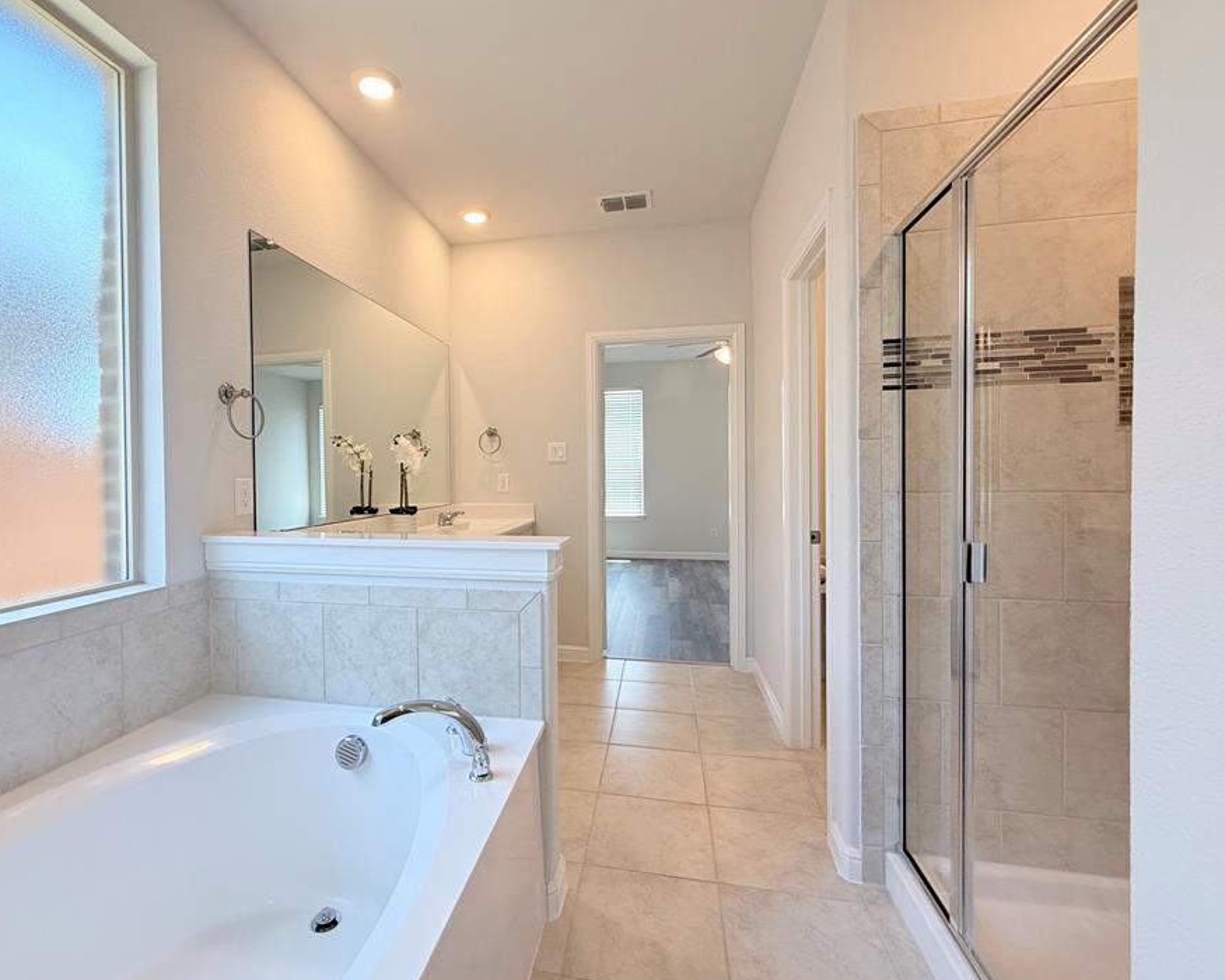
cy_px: 480
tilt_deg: -0.5
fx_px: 580
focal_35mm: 16
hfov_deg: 92.7
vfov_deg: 80.4
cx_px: 543
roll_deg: +0.7
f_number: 2.2
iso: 100
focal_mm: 2.22
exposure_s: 1/120
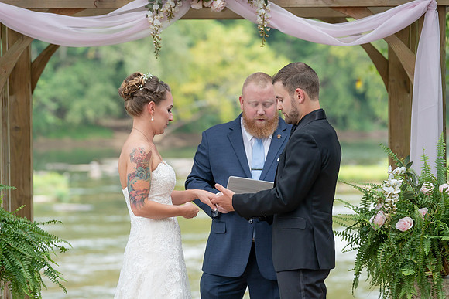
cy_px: 131
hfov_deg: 13.4
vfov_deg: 8.9
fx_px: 1914
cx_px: 196
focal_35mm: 153
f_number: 4
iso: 320
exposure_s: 1/200
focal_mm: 135
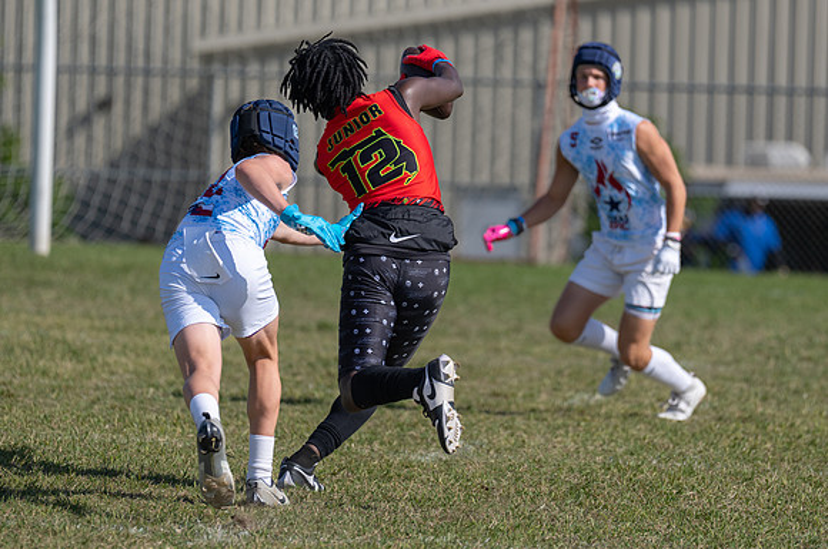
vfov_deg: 4.7
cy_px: 275
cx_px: 456
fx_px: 6736
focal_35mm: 293
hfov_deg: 7.0
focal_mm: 200
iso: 100
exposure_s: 1/2500
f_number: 2.8
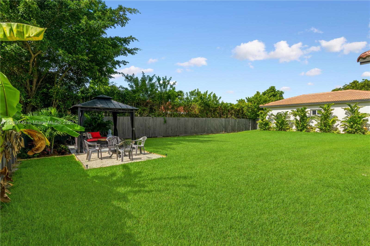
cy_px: 123
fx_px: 175
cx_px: 185
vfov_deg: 70.4
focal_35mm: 17
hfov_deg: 93.3
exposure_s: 1/500
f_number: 8
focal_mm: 17
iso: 200
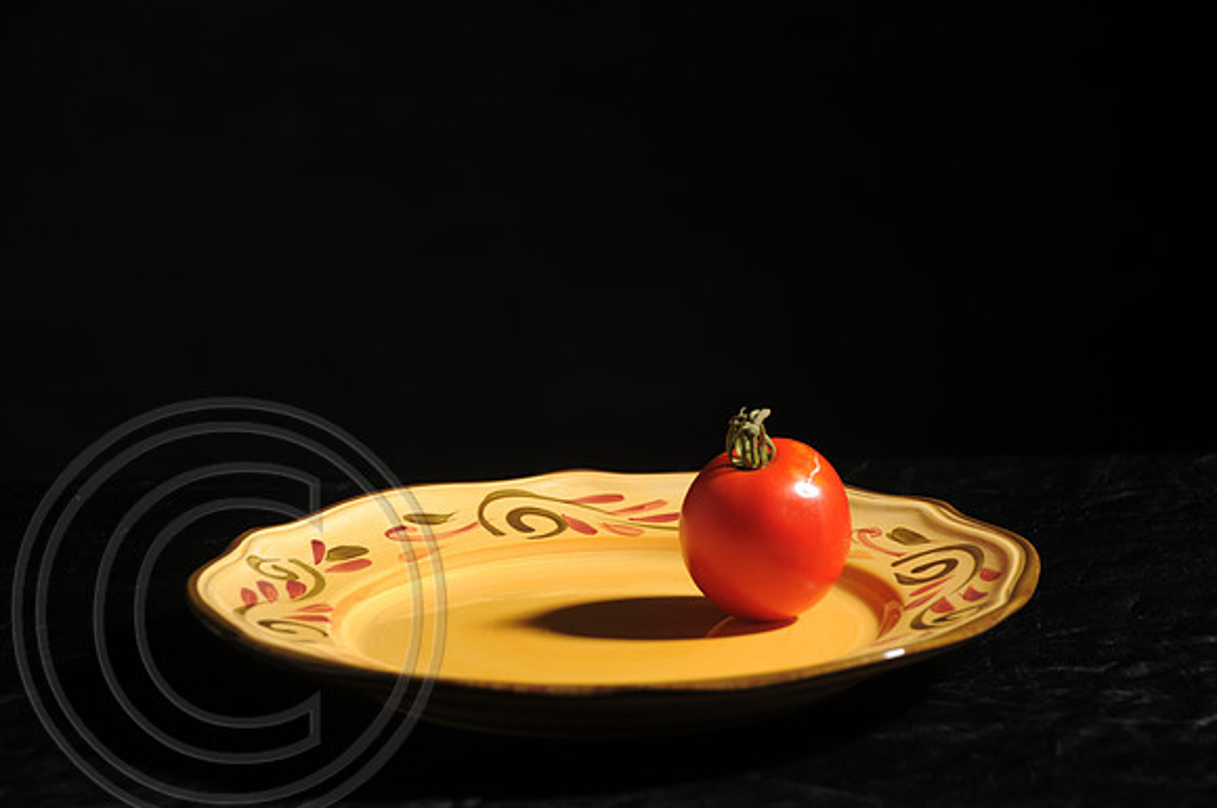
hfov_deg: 17.1
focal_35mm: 120
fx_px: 4051
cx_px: 608
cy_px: 404
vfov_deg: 11.4
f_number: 5.6
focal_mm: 80
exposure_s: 1/100
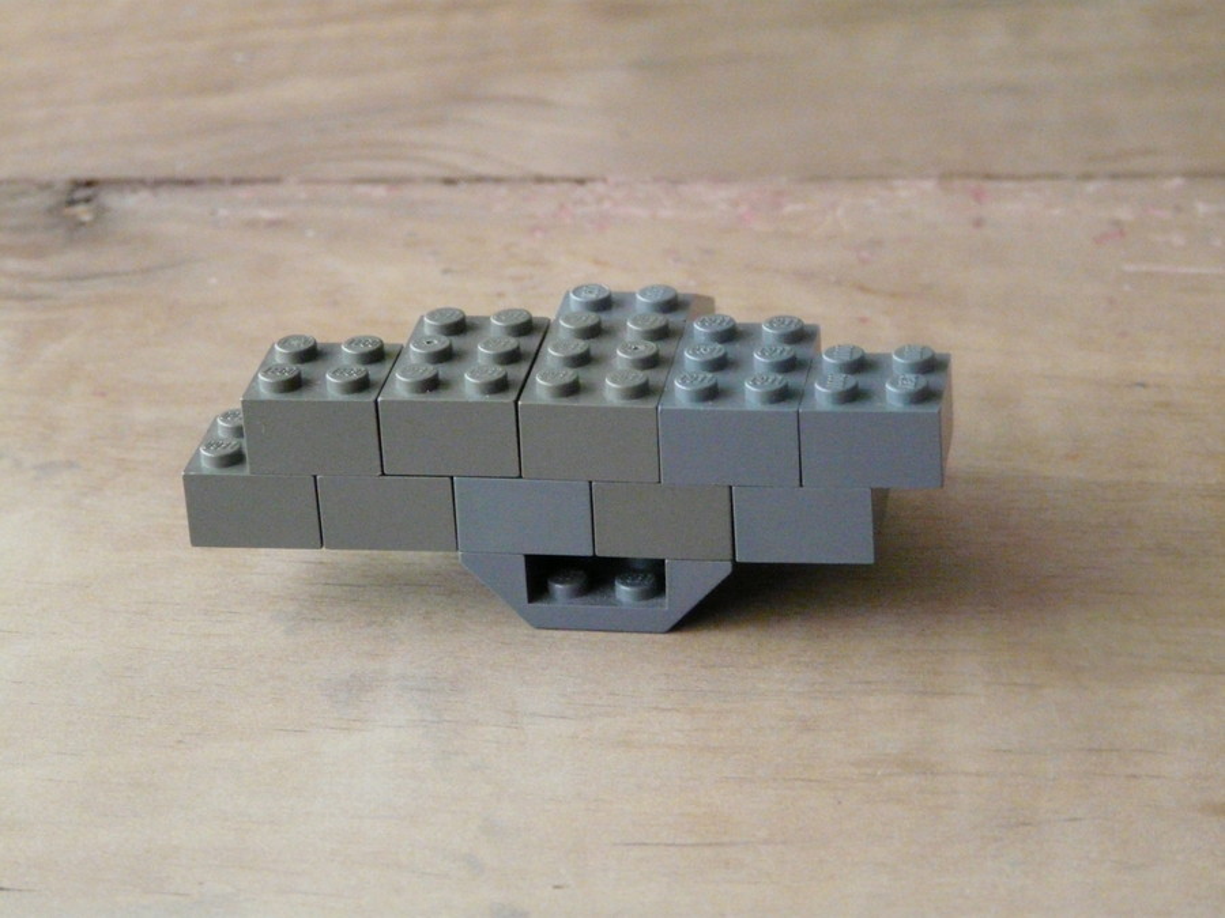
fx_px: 3751
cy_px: 459
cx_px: 612
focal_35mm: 106
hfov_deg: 18.5
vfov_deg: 14.0
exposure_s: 1/25
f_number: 3.6
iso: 800
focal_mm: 17.5
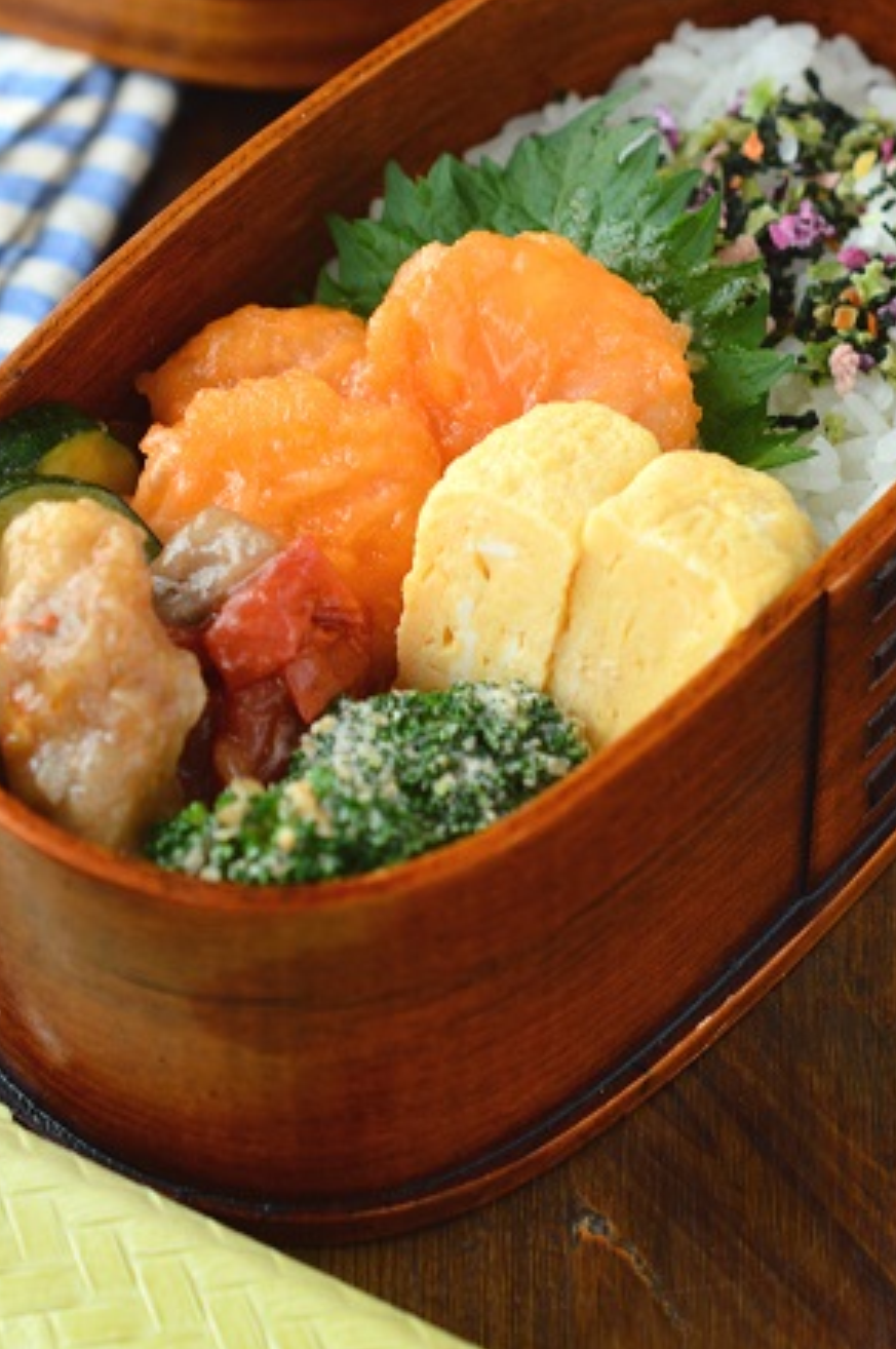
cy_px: 514
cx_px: 519
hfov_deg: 14.2
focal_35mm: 96
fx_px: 3592
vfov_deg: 21.2
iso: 200
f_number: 5
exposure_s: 1/20
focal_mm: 40
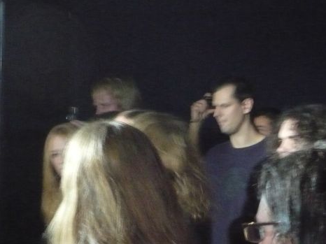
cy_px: 164
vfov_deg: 9.4
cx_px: 189
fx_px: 1487
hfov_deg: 12.5
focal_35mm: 158
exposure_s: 1/30
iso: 800
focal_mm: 15.2
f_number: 5.4
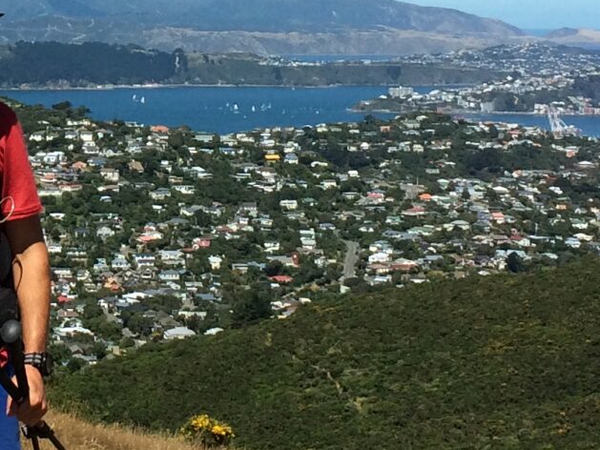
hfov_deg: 16.3
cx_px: -31
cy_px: -69
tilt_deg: +2.0
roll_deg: +0.1
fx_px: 2046
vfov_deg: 12.3
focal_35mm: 118
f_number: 2.2
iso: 32
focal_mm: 4.15
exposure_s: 1/3165
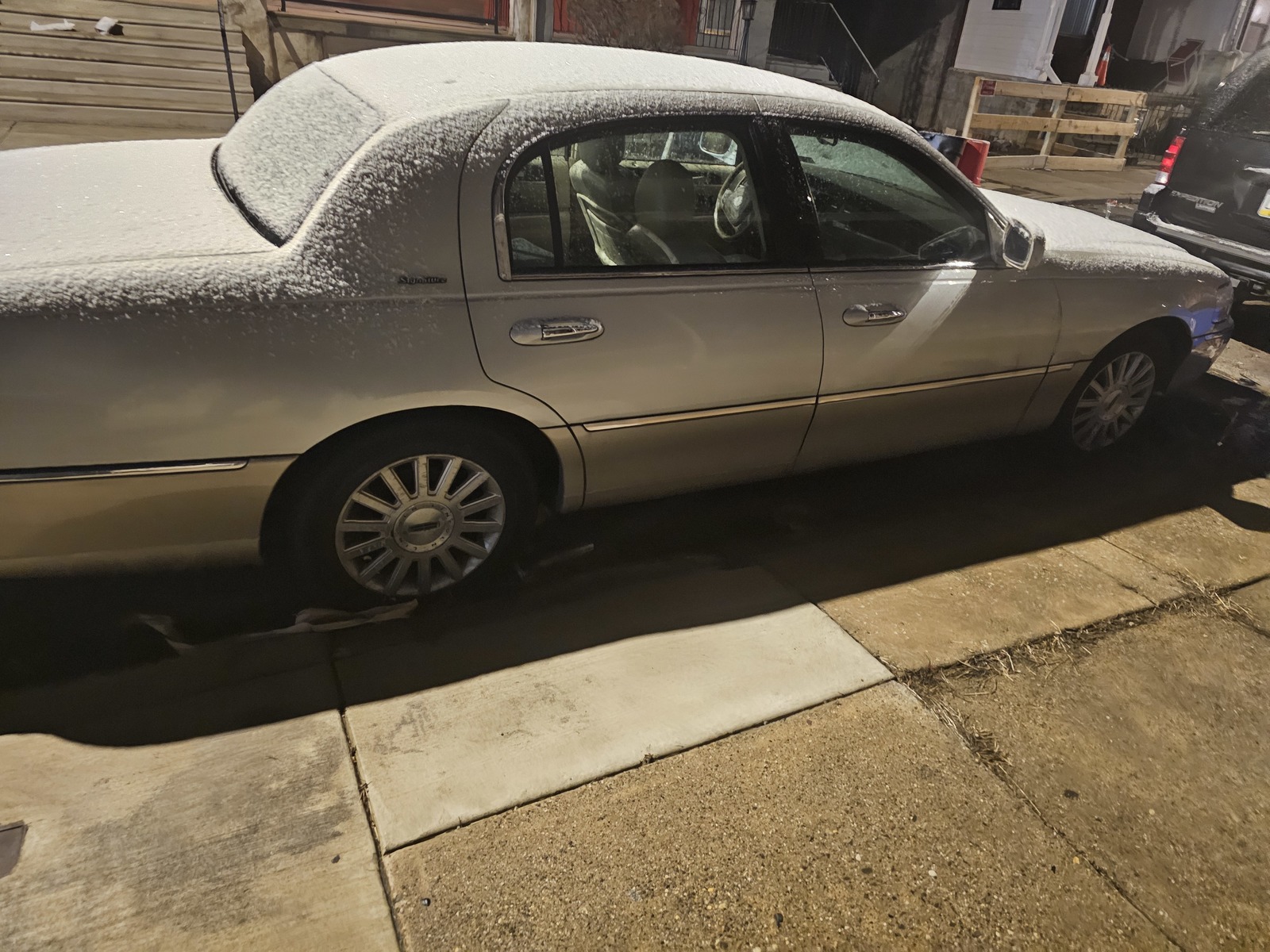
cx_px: 635
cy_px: 476
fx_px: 844
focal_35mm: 23
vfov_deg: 58.9
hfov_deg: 73.9
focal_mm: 6.3
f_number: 1.7
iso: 1250
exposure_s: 1/15
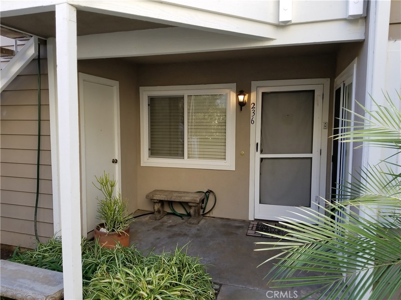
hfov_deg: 67.3
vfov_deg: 53.1
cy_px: 150
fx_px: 301
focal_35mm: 26
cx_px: 200
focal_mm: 4.25
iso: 50
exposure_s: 1/224
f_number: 1.7
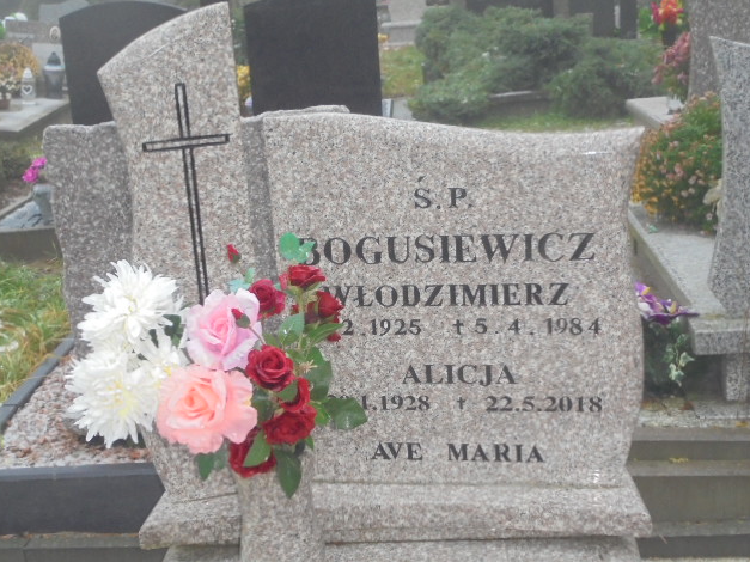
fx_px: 1083
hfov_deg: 38.2
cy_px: 276
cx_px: 372
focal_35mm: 50
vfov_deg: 29.1
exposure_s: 1/25
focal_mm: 8.9
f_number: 4.8
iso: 400
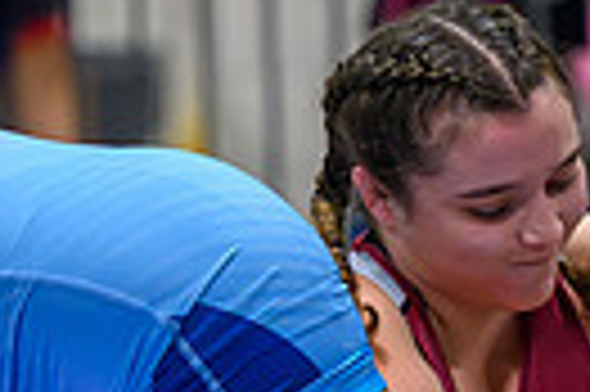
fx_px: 10165
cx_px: 395
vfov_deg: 2.2
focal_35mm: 621
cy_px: 682
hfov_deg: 3.3
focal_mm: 125
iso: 11400
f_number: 2.8
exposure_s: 1/800
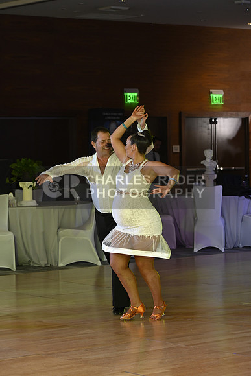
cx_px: 126
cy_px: 188
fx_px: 1254
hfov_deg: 11.4
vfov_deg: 17.1
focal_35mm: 120
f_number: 5
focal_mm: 120
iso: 2000
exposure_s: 1/200
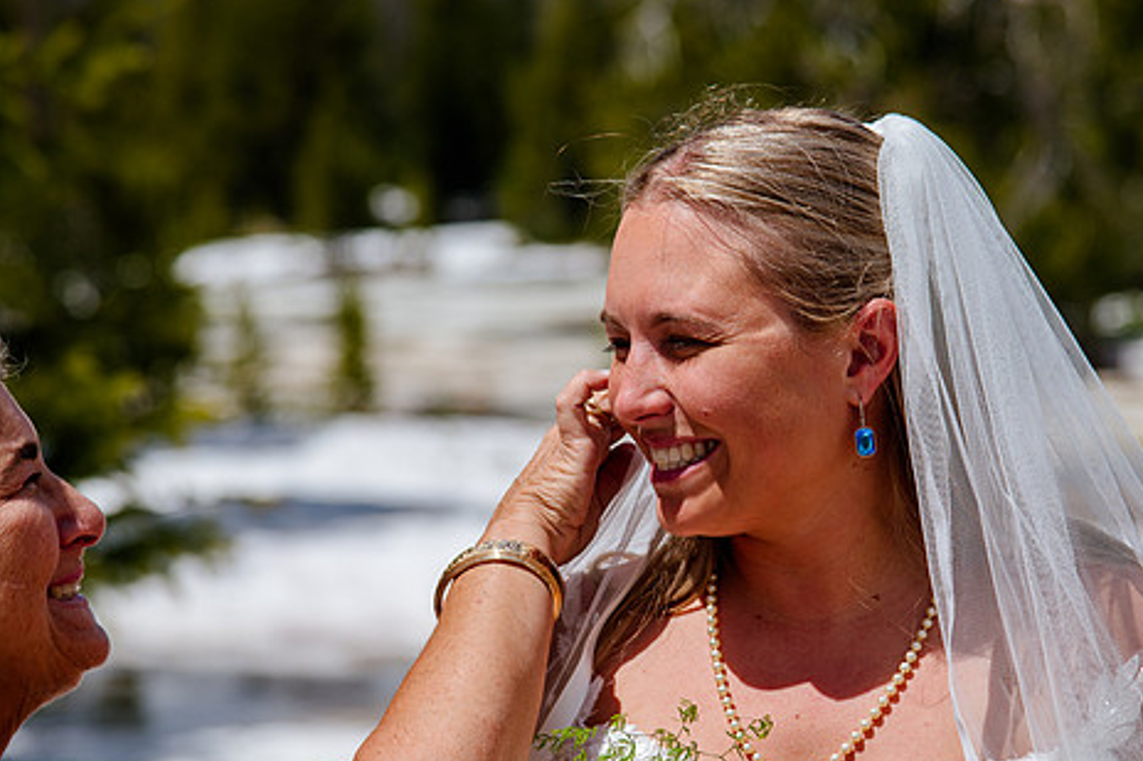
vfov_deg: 8.7
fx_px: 5014
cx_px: 660
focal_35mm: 158
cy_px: 411
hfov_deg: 13.0
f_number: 5
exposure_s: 1/500
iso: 200
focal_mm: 105
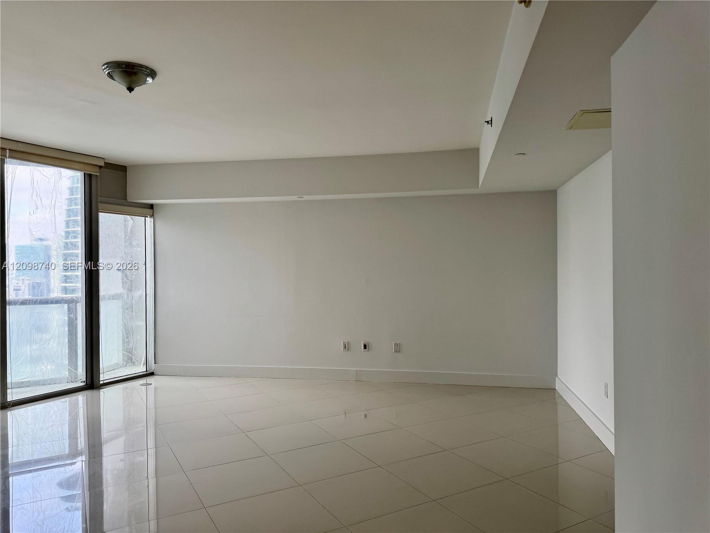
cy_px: 266
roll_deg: +0.5
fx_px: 492
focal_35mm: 24
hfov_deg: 71.6
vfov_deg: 56.8
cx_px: 355
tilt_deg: -0.8
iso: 80
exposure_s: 1/166
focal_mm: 6.76
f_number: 1.78
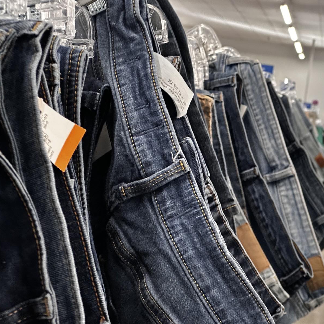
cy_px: 162
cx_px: 201
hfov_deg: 19.1
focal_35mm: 91
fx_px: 964
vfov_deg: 19.1
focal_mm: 9
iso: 250
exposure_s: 1/60
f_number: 2.8
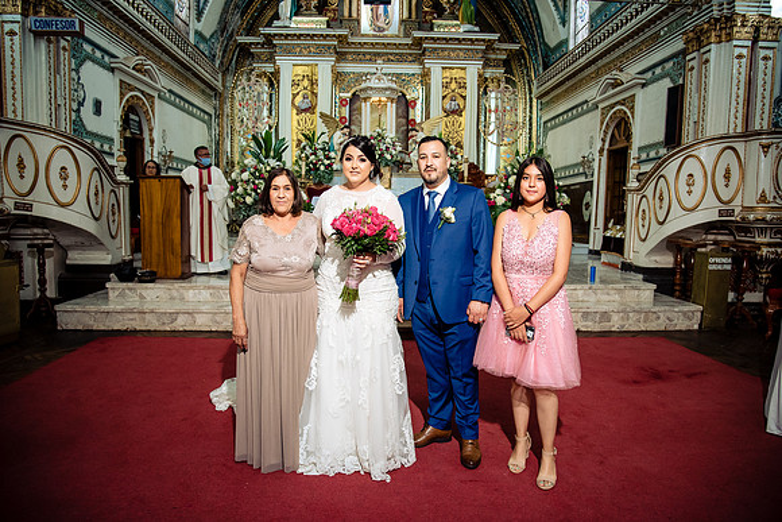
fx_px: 521
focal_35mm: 24
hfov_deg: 73.7
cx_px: 391
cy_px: 261
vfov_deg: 53.2
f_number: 5
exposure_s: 1/100
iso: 2000
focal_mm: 24
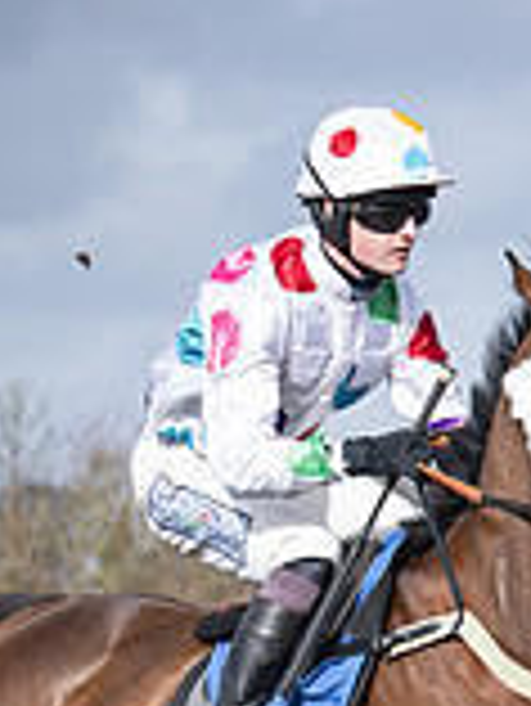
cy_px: 887
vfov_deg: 3.9
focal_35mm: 501
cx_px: 627
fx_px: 10233
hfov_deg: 3.0
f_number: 4
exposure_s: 1/4000
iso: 400
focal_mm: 85
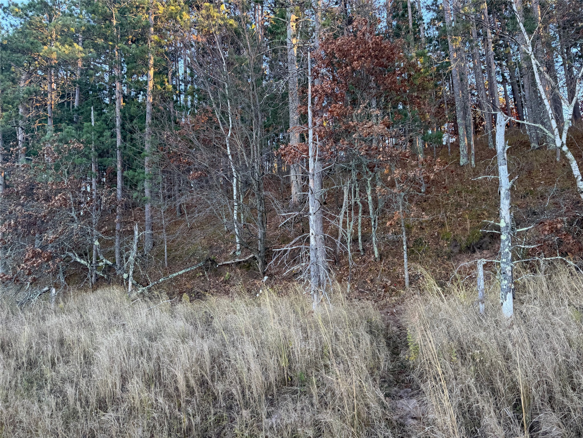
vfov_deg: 56.8
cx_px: 292
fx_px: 404
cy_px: 219
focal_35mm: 24
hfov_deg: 71.6
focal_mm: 6.76
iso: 80
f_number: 1.78
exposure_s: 1/121
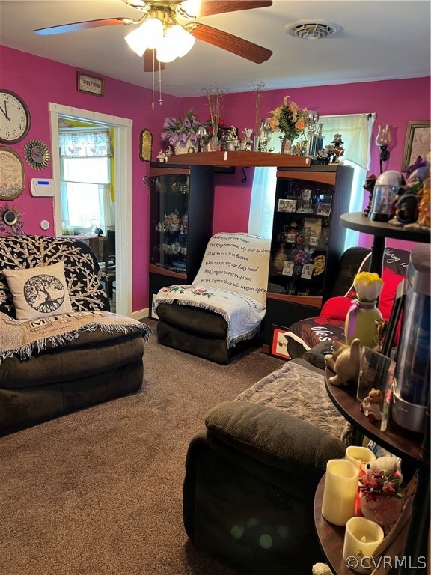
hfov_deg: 53.1
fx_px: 432
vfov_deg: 67.3
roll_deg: -3.6
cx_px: 216
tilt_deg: -12.4
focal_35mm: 26
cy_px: 288
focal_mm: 5.7
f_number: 1.5
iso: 250
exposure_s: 1/60
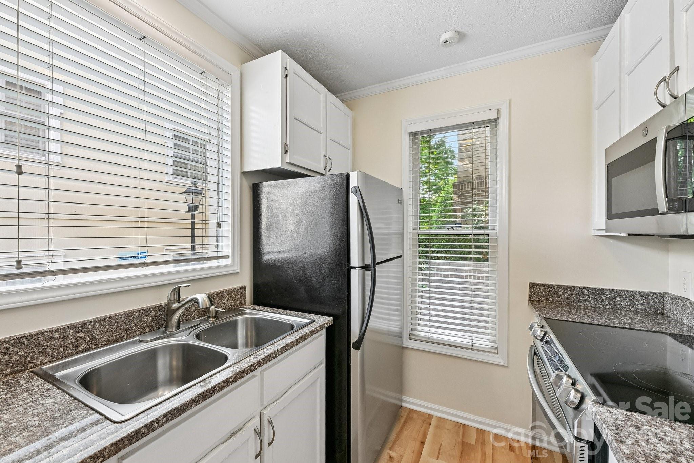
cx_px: 347
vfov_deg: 81.2
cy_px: 232
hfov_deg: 104.3
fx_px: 270
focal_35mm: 14
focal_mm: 14
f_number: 8
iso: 200
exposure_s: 1/15
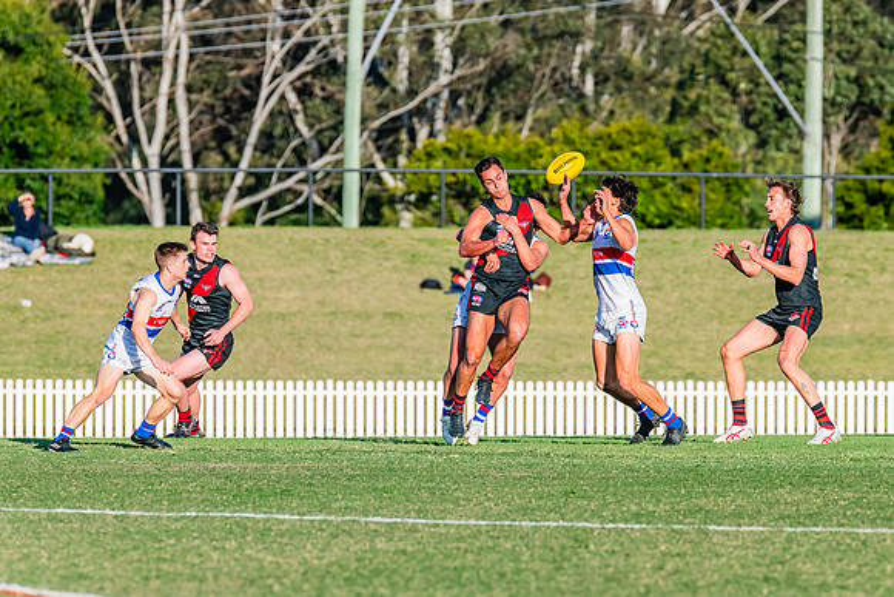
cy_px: 284
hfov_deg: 4.3
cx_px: 489
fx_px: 11841
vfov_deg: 2.9
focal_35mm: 477
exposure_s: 1/1600
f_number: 9
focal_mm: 420
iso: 800
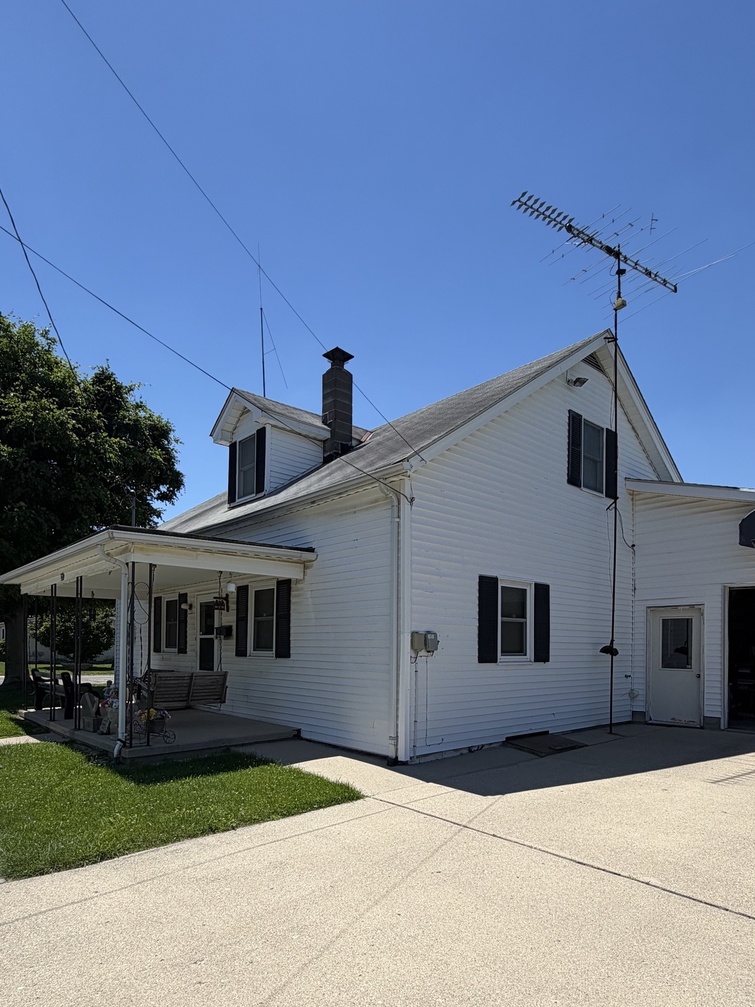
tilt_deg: +0.6
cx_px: 407
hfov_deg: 63.4
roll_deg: -1.4
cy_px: 651
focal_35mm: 21
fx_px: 611
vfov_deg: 77.1
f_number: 2.2
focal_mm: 2.22
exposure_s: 1/1087
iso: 20
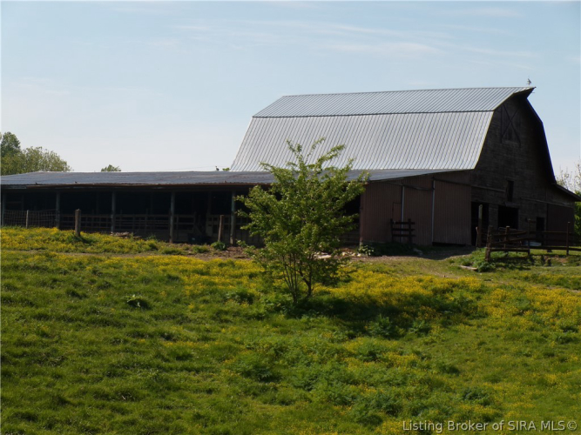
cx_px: 290
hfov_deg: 19.8
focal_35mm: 99
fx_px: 1661
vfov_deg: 14.9
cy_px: 218
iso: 100
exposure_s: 1/640
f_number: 4.7
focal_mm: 17.7
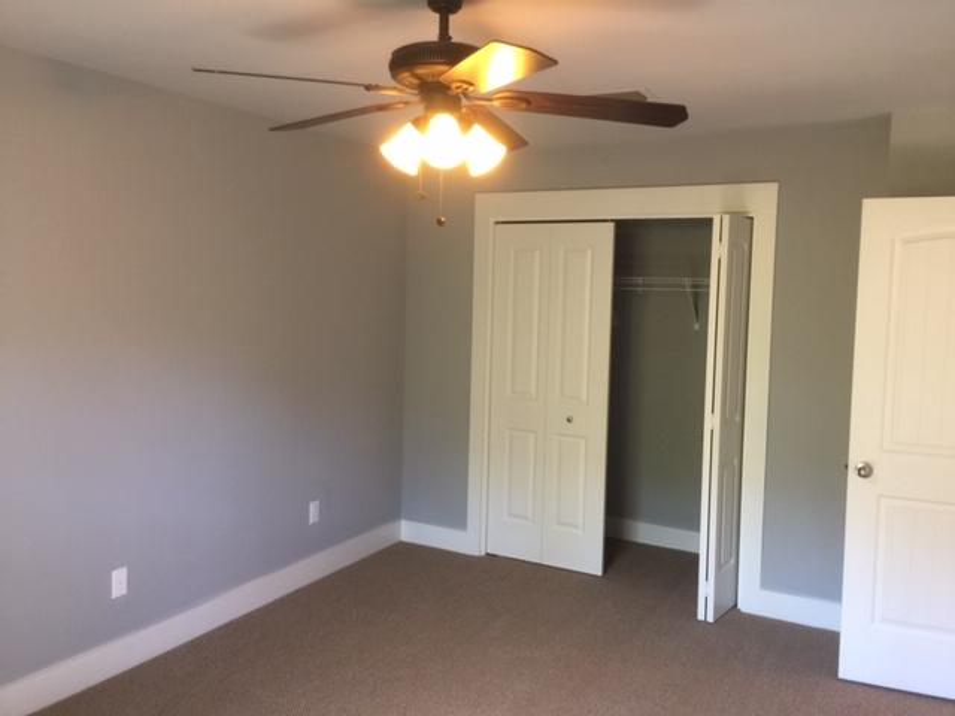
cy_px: 358
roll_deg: -3.0
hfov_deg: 61.7
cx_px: 478
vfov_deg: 48.2
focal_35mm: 29
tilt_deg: -3.2
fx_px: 800
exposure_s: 1/15
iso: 64
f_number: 2.2
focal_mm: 4.15
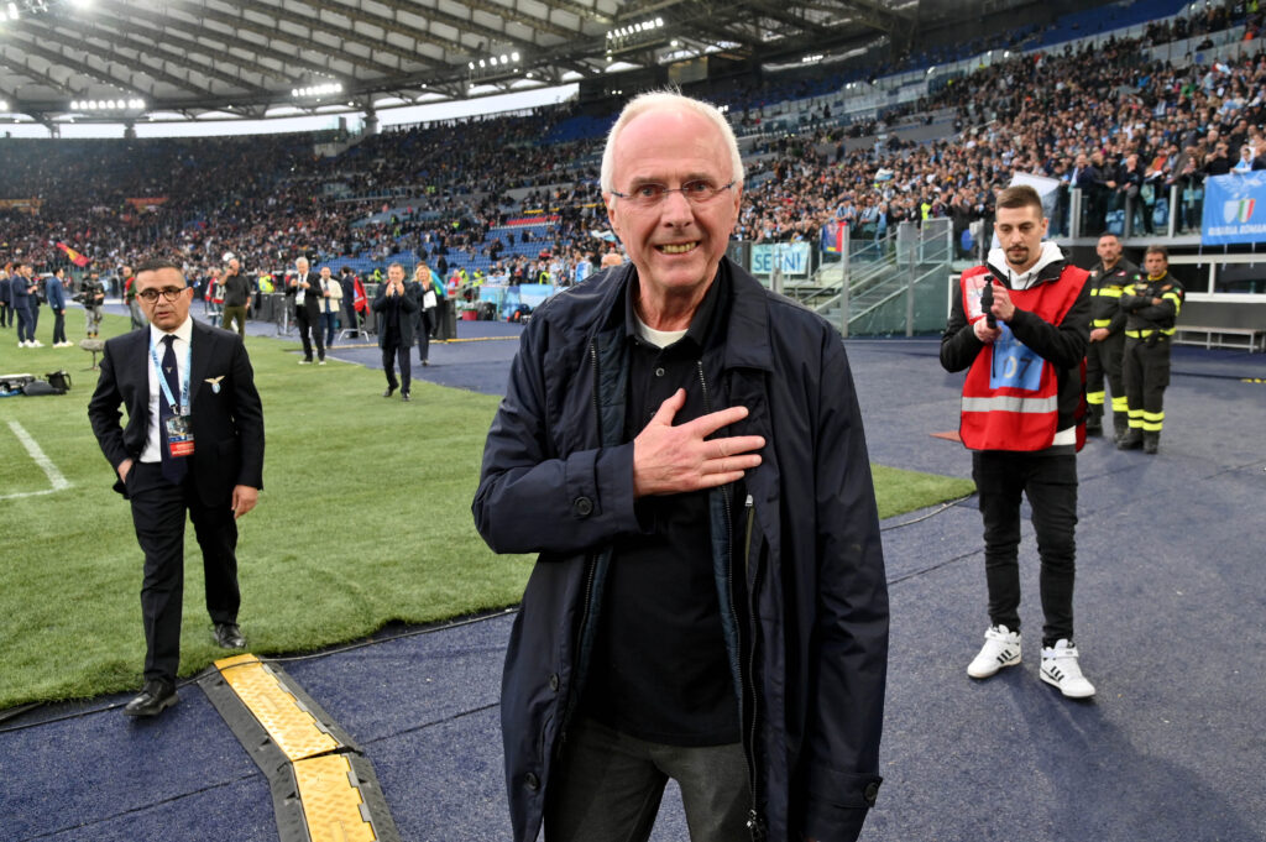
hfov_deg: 73.8
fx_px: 843
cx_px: 633
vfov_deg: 53.1
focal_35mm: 24
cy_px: 421
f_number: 5.6
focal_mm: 24
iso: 1000
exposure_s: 1/320
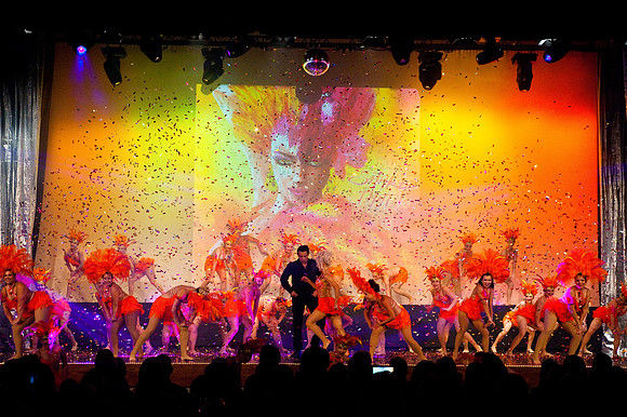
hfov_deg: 28.9
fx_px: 1218
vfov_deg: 19.4
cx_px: 314
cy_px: 208
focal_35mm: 70
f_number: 5.6
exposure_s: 1/200
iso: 3200
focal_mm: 70
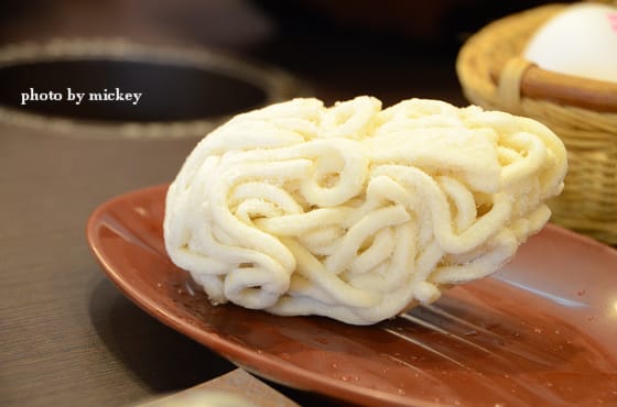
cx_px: 308
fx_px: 2359
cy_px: 204
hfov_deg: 14.9
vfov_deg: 9.9
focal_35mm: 138
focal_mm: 92
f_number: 5.6
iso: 1600
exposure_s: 1/30
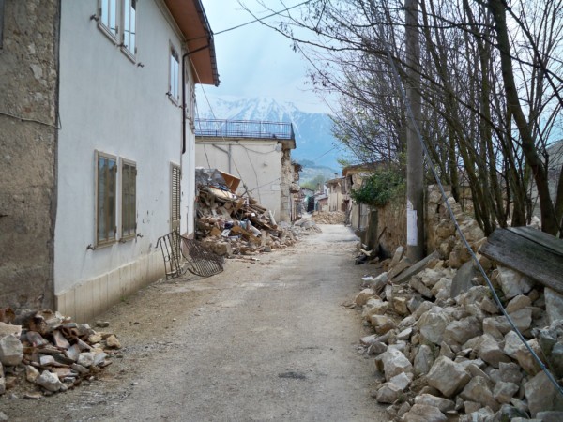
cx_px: 282
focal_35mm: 35
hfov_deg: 52.6
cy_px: 211
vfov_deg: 40.7
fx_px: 569
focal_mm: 6.3
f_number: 3.1
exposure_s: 1/500
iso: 64
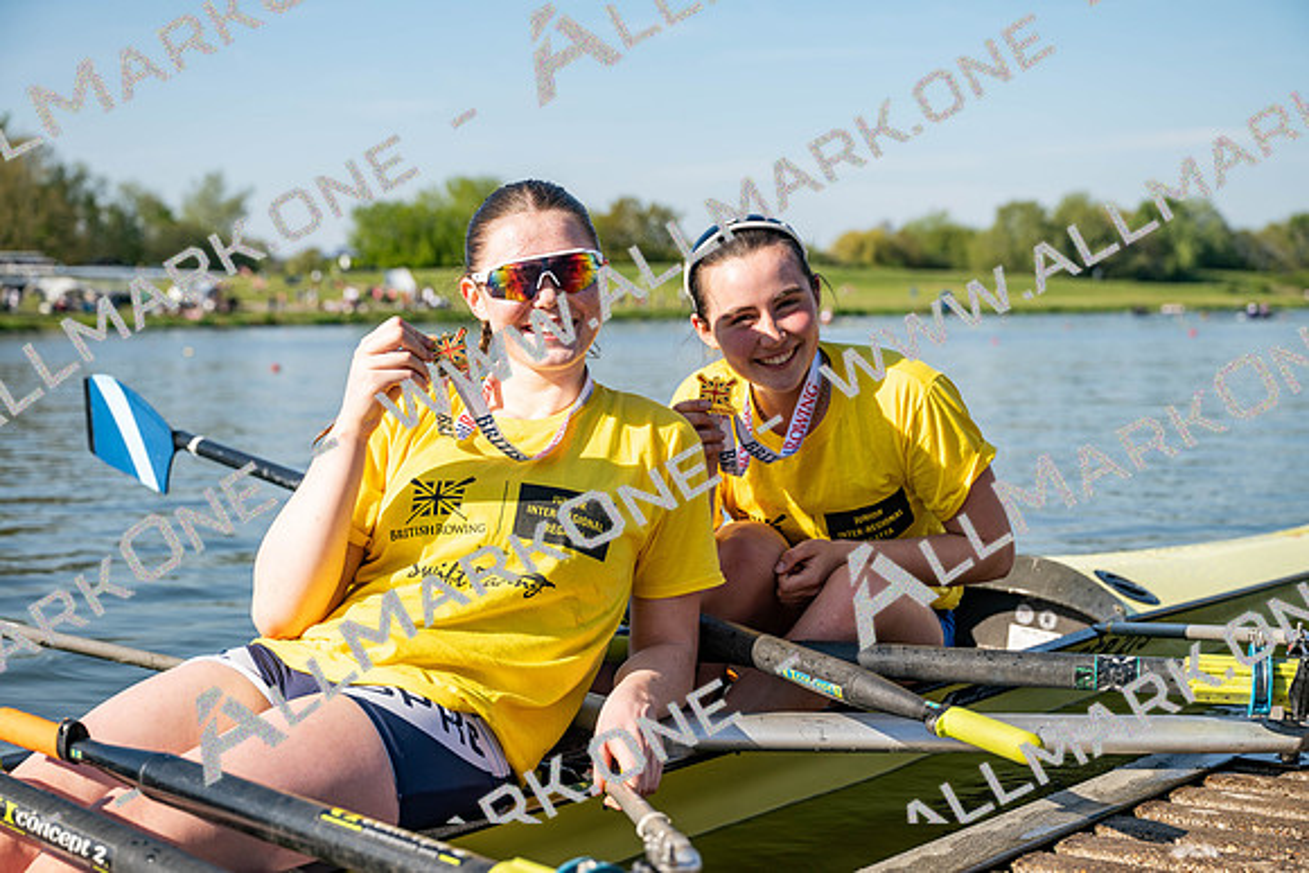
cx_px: 654
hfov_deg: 35.0
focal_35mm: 57
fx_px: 2073
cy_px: 436
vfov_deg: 23.8
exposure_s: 1/640
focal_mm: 57
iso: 64
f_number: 4.5
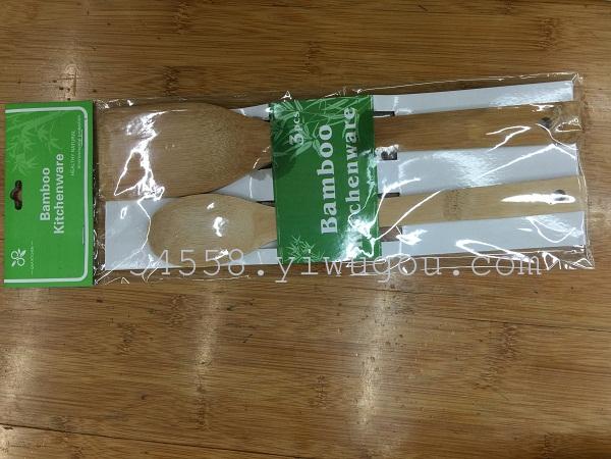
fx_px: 512
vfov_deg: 48.2
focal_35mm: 29
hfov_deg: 61.7
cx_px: 306
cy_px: 230
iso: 40
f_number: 2.2
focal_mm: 4.15
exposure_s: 1/33
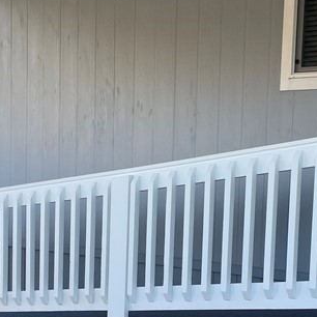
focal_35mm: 77
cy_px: 250
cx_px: 213
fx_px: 798
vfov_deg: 22.2
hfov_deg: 22.4
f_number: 1.6
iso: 32
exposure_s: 1/290
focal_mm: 4.2
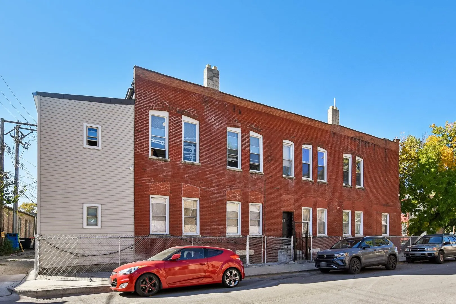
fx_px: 247
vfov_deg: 63.2
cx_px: 228
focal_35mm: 20
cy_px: 152
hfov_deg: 85.4
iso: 400
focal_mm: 13
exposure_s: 1/640
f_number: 8
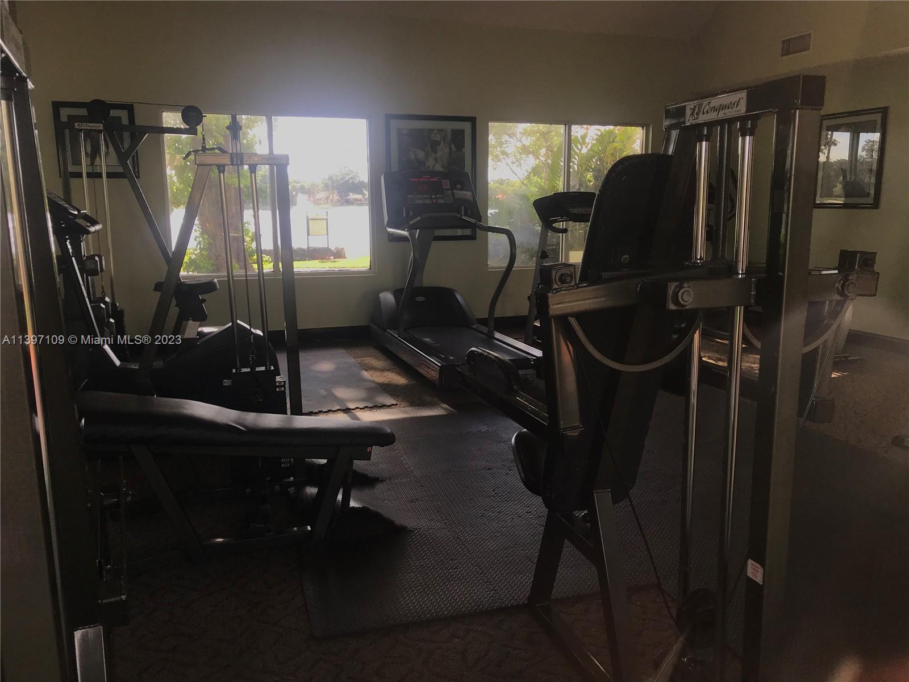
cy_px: 341
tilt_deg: -11.0
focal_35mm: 28
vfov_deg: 49.7
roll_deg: +0.5
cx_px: 454
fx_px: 735
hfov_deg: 63.4
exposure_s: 1/60
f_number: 1.8
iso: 20
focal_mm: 3.99
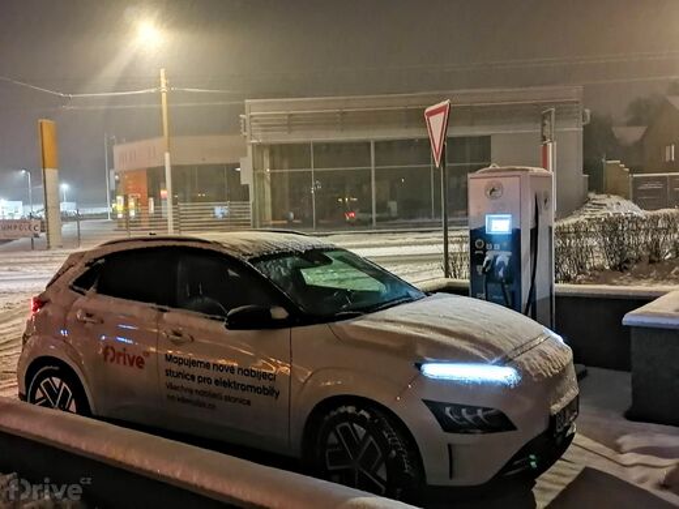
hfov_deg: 50.1
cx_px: 340
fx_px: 726
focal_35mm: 37
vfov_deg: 38.7
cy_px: 254
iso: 1000
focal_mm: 5.3
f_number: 1.8
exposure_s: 4
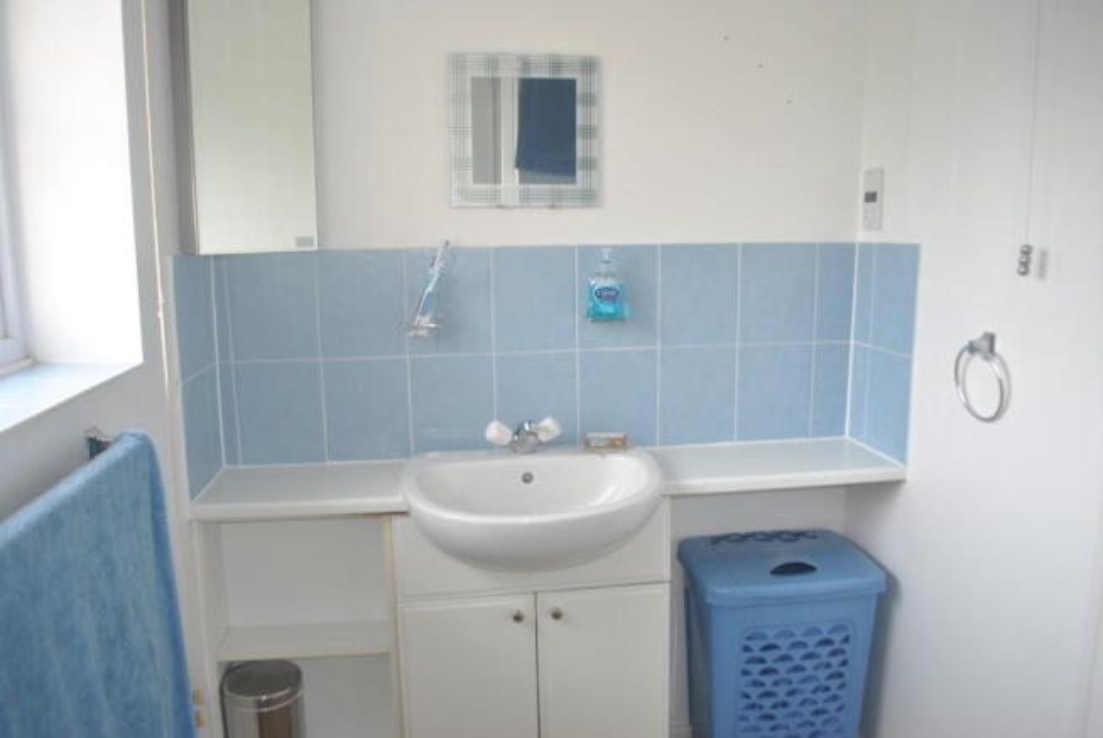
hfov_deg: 67.3
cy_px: 369
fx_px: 828
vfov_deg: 48.0
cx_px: 552
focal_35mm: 27
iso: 100
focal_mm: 18
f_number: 4
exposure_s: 1/25
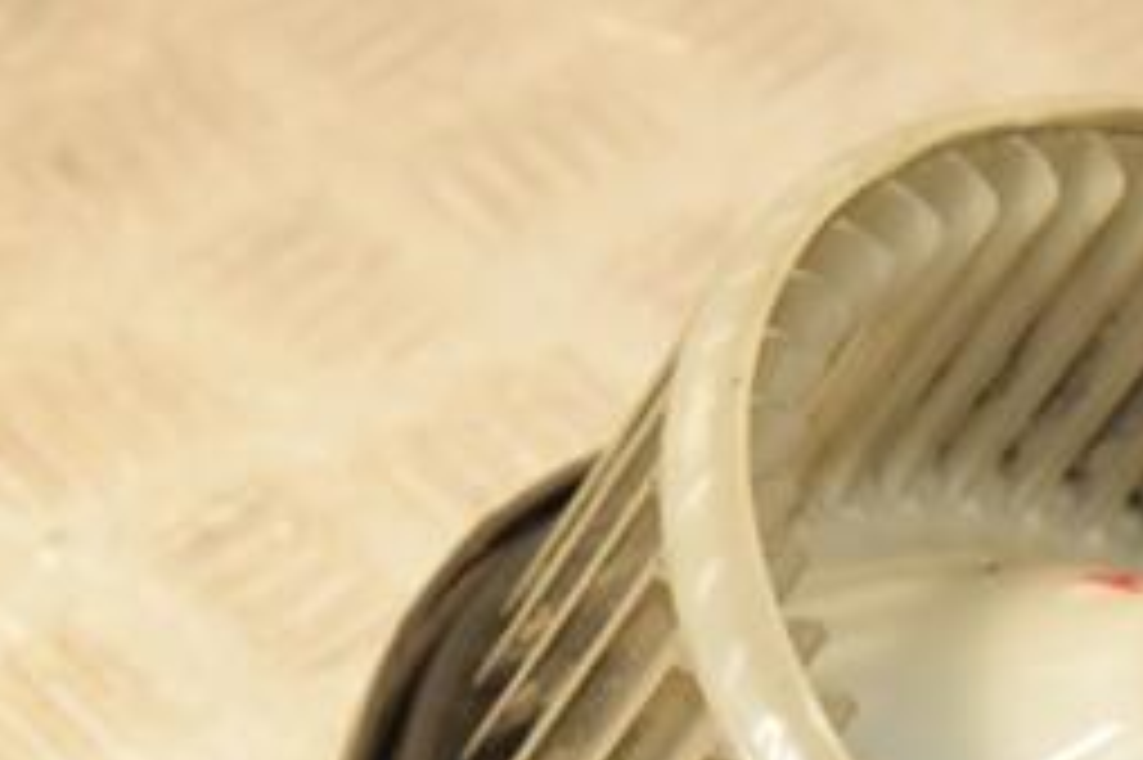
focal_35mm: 177
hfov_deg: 11.6
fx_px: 5616
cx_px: 950
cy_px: 881
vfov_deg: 7.7
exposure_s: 1/200
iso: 800
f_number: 5.6
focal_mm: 50
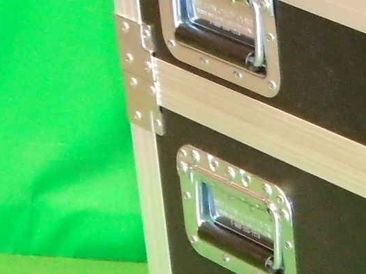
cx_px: 815
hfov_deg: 10.1
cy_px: 347
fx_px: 1862
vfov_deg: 8.3
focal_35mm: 176
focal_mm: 6.4
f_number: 3.8
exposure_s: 1/40
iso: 400
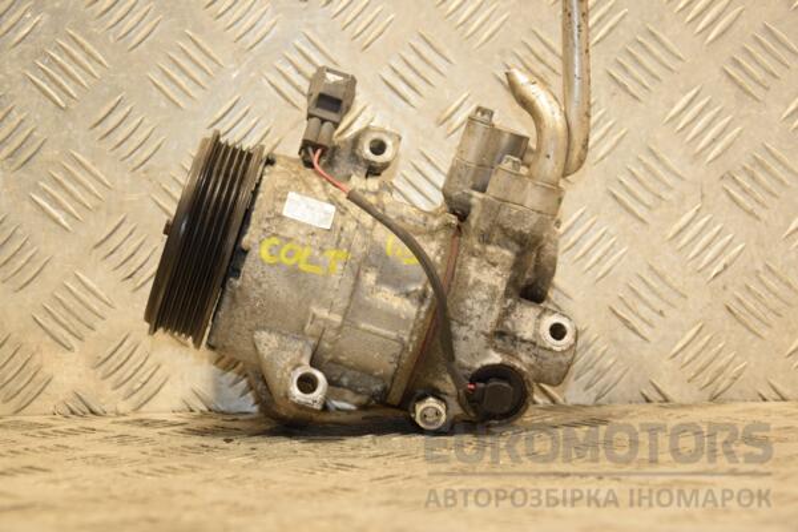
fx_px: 1596
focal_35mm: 72
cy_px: 266
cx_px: 399
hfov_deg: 28.1
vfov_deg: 18.9
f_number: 4.8
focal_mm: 48
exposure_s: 1/200
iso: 800
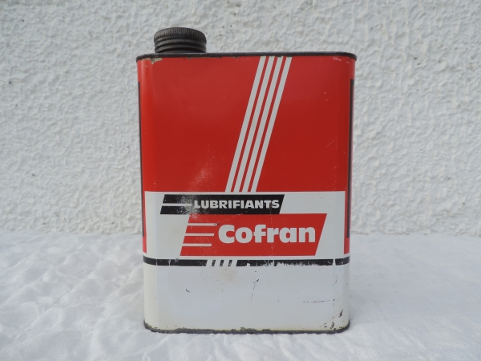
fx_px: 333
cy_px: 180
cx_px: 240
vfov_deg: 56.8
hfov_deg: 71.6
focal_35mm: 24
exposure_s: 1/640
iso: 80
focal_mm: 4.3
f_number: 3
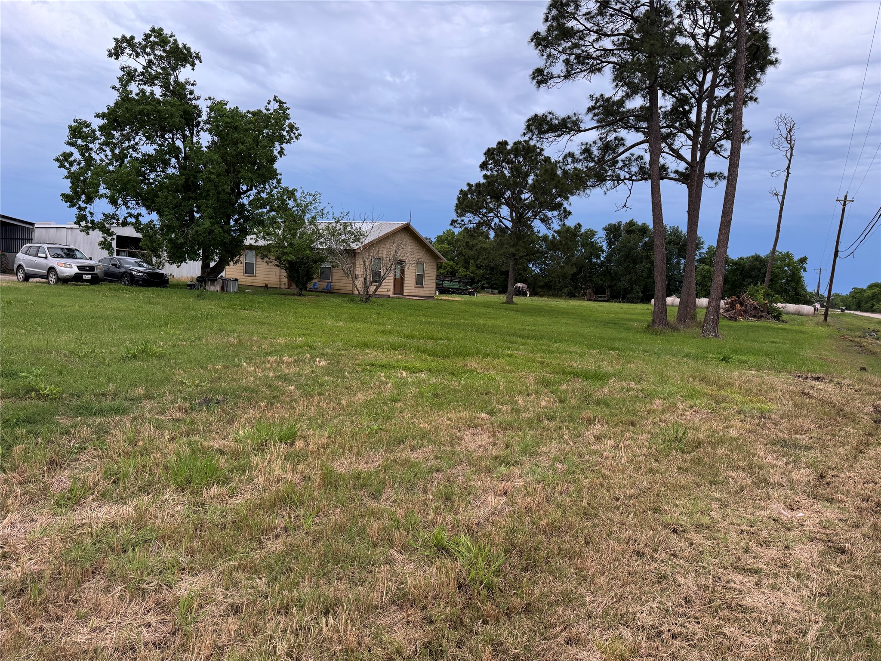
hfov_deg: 71.6
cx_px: 440
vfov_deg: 56.8
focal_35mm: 24
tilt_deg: -4.4
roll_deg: -3.5
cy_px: 330
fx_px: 611
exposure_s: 1/60
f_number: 1.78
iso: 250
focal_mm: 6.76
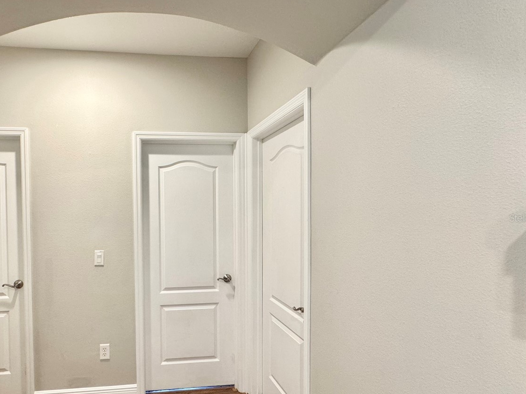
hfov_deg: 79.2
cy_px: 218
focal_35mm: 20
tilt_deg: -1.7
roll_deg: +0.6
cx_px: 178
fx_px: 304
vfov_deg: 65.8
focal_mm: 2.22
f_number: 2.2
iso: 160
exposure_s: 1/60
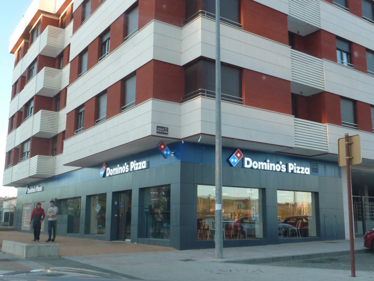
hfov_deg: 49.0
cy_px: 140
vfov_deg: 37.7
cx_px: 187
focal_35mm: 38
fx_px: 411
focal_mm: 6.8
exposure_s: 1/60
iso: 200
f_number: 5.6
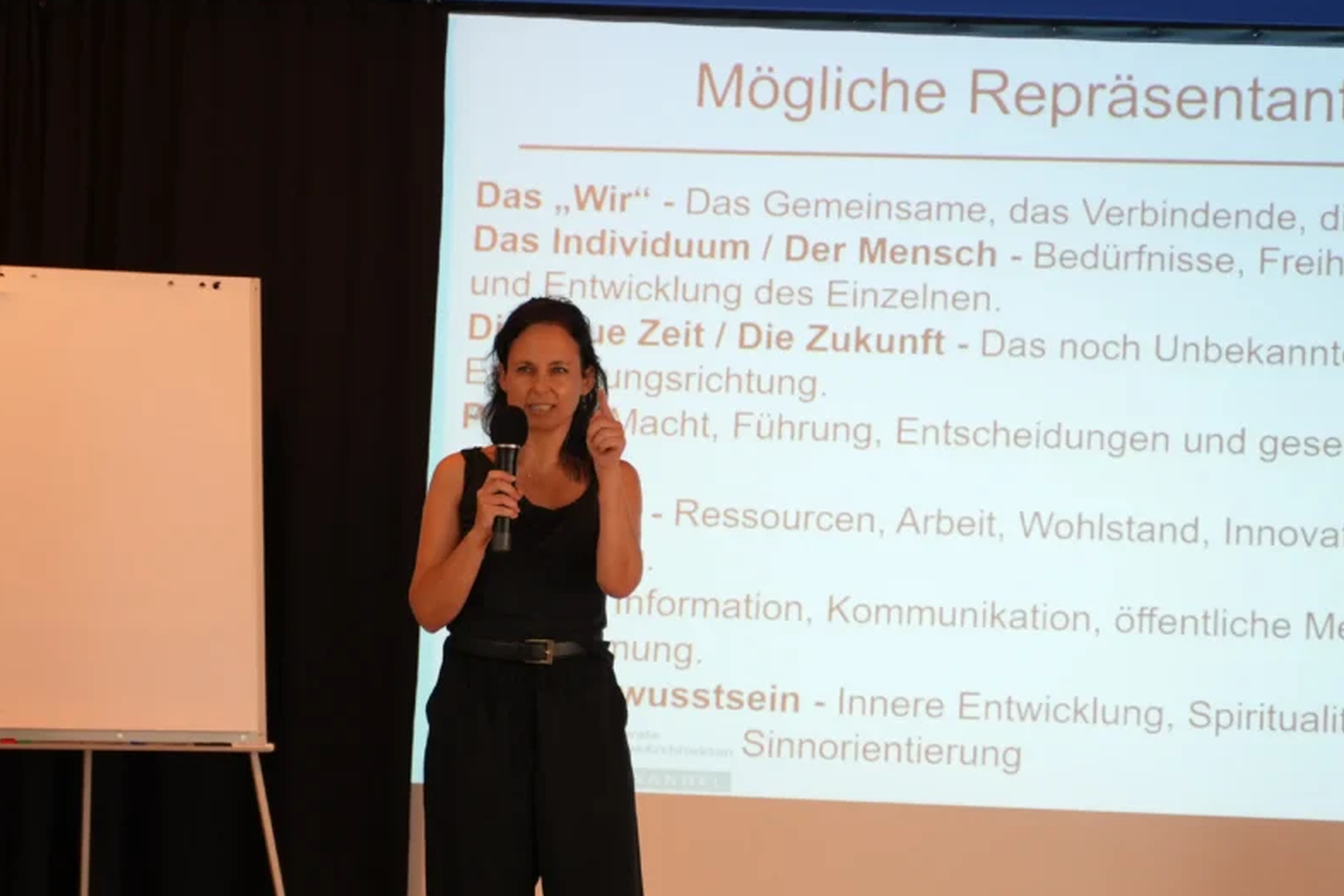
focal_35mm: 146
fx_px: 5450
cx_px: 744
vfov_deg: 9.4
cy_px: 534
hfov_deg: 14.1
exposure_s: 1/200
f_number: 2.8
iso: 1250
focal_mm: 75
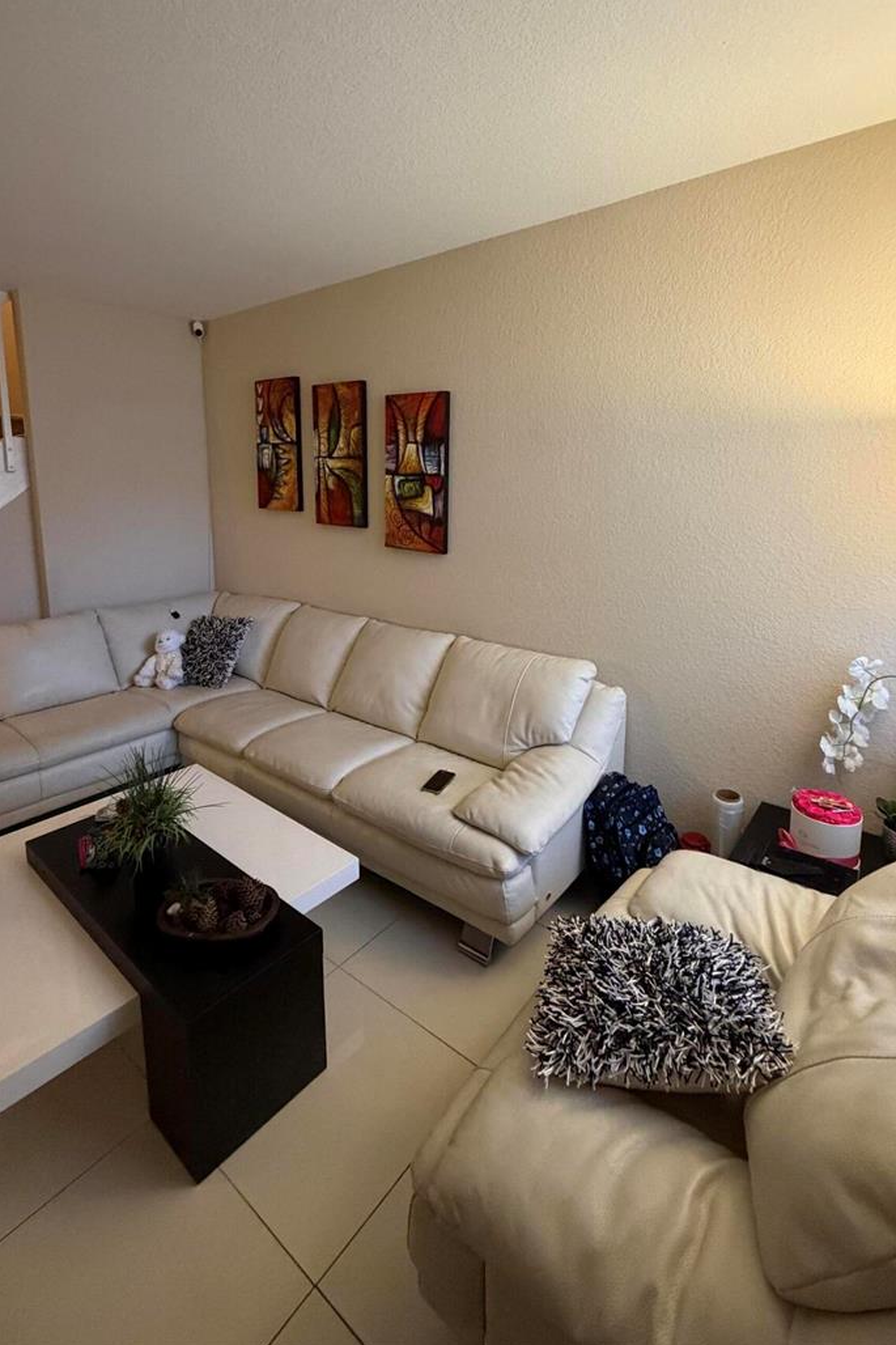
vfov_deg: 92.5
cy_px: 565
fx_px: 635
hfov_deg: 70.4
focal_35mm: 17
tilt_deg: -8.0
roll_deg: +0.6
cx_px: 439
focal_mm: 2.22
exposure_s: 1/60
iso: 500
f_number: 2.2
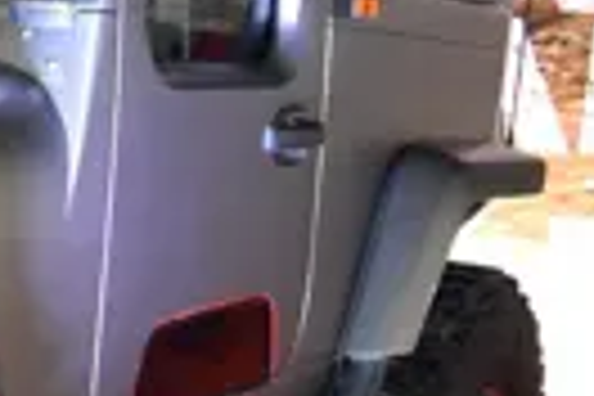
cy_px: 421
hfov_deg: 14.6
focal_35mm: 118
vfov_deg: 11.5
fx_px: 1947
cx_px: -562
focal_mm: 18
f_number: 4.5
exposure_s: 1/80
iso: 800
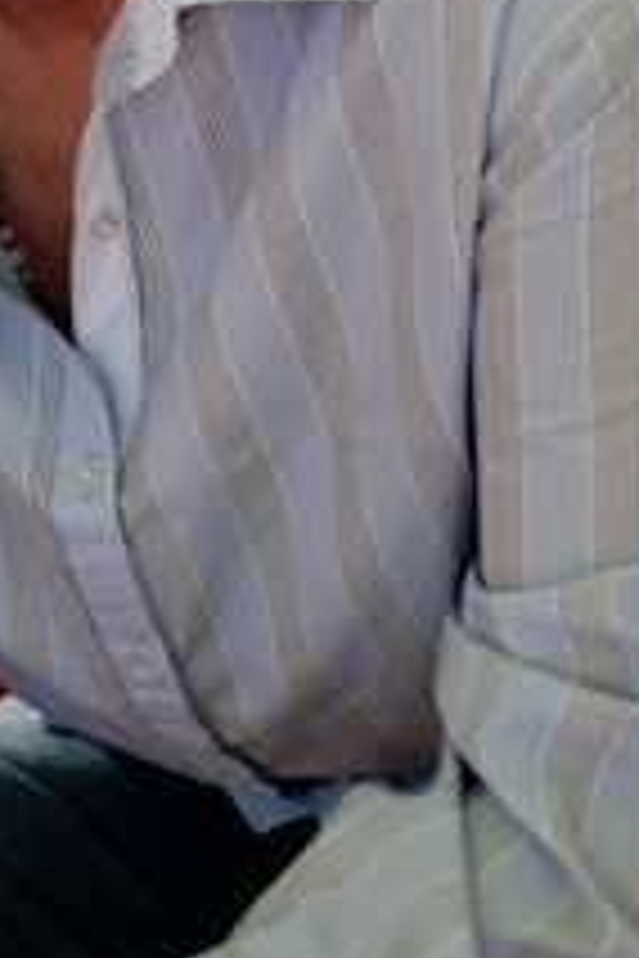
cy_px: -139
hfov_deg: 13.0
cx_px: 151
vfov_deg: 18.6
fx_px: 2795
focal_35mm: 105
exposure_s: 1/60
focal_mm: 23
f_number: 1.4
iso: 320
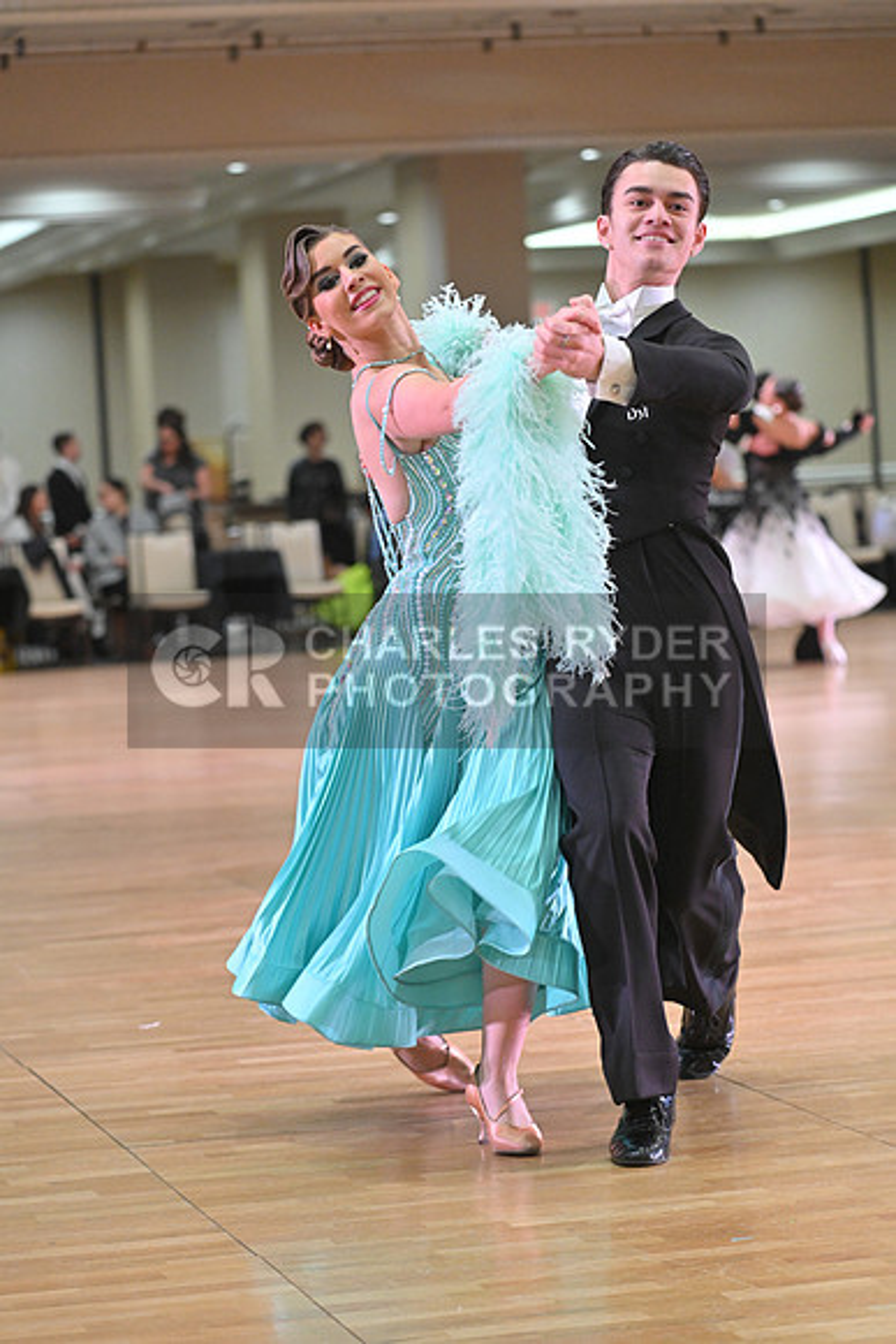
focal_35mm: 110
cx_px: 448
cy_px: 672
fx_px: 4104
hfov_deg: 12.5
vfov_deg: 18.6
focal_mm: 110
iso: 3200
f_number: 4
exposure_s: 1/320
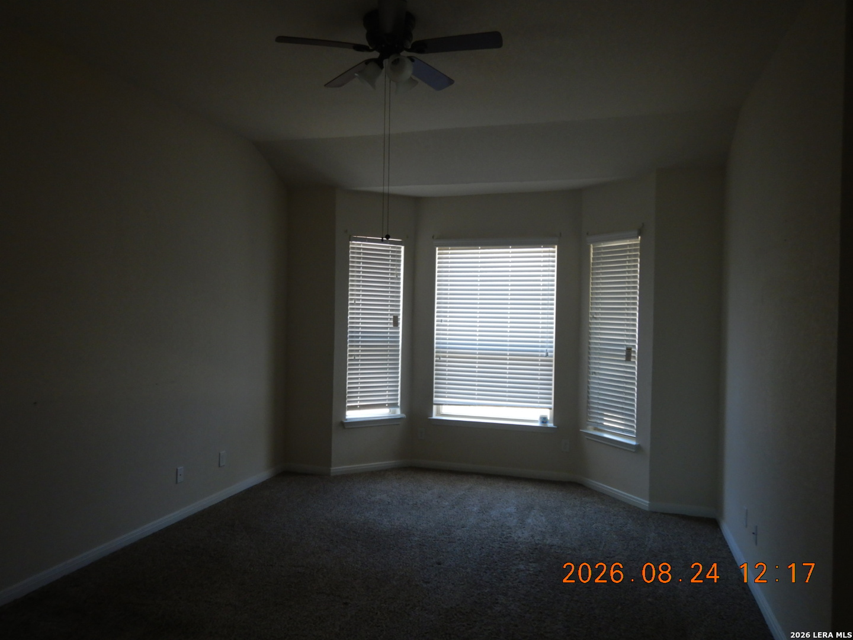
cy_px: 320
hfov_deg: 71.6
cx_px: 426
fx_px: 591
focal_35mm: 24
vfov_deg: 56.8
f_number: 2.8
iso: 180
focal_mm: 4.3
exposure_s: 1/30
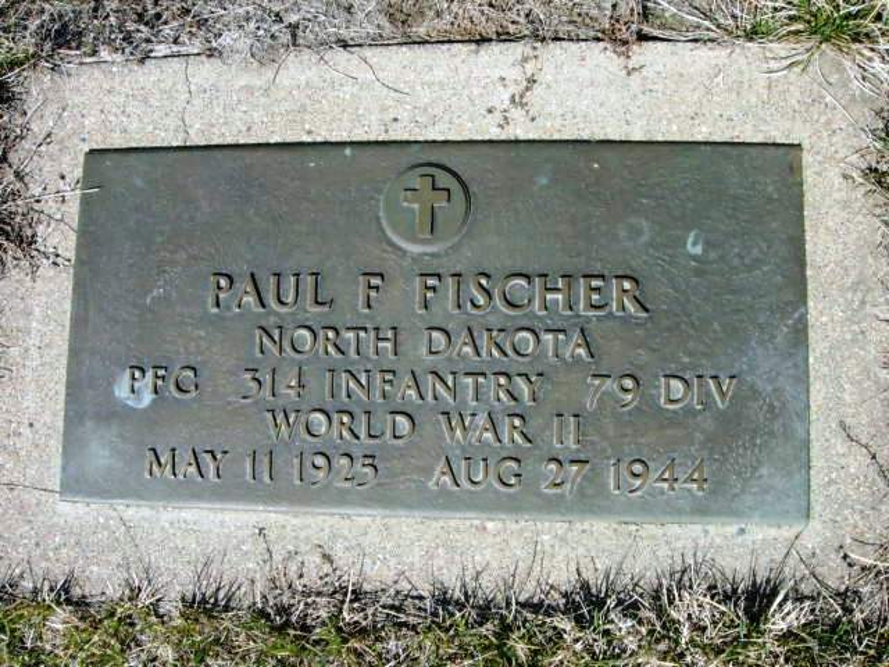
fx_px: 925
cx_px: 444
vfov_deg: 39.7
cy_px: 334
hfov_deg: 51.4
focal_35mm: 36
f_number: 7.6
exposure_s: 1/1085
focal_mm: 7.5
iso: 400
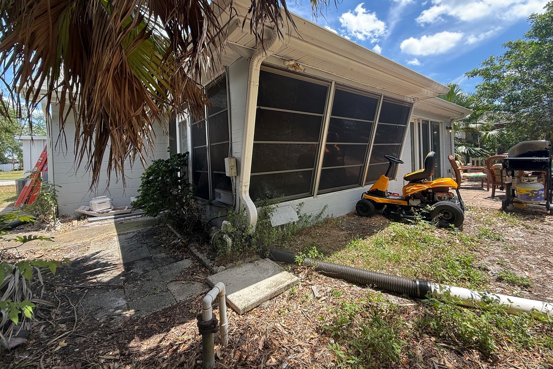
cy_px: 159
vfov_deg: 76.9
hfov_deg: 100.4
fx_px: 230
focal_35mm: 15
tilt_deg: +0.2
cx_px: 281
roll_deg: +1.6
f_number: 2.2
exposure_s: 1/239
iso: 50
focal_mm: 2.22
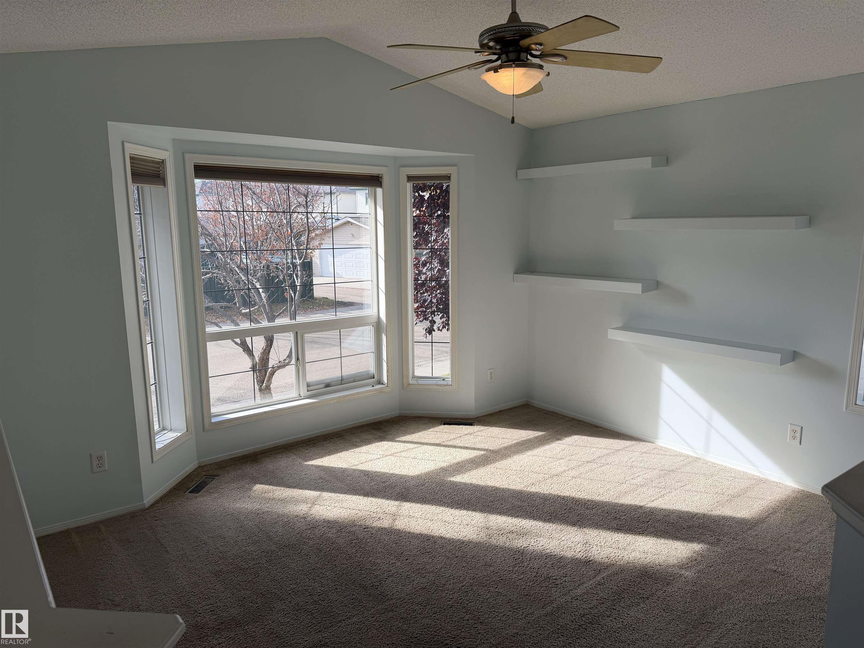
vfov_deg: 56.8
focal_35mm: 24
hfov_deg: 71.6
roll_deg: +1.3
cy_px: 324
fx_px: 599
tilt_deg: -9.5
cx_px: 432
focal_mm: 6.76
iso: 80
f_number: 1.78
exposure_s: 1/878
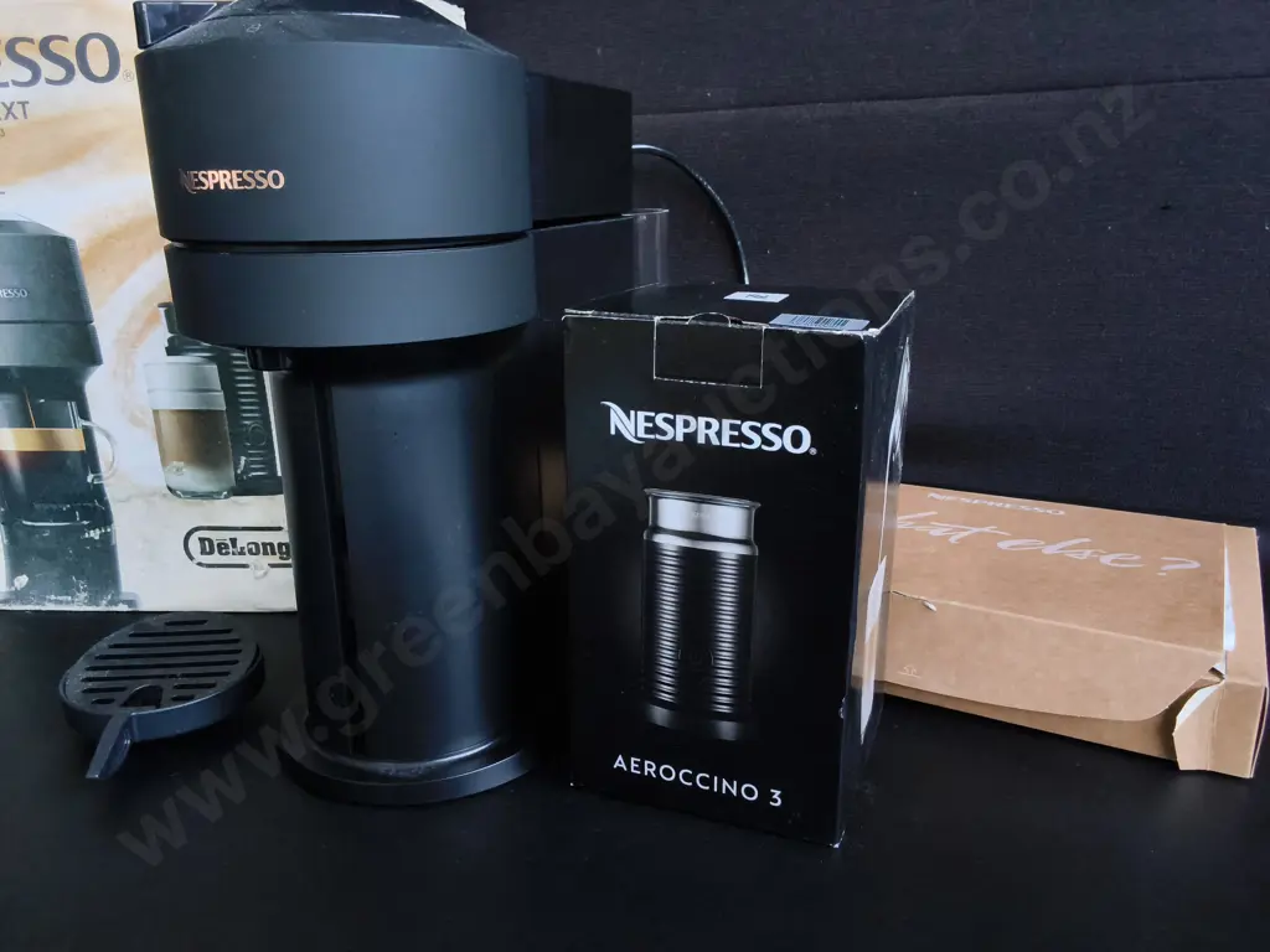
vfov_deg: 51.4
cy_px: 476
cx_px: 635
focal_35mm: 27
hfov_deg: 65.3
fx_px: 991
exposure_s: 1/120
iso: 250
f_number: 2
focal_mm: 2.87
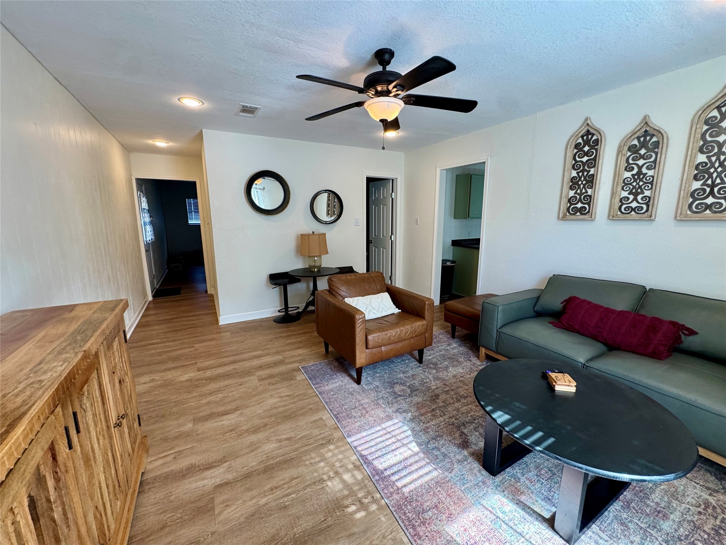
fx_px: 294
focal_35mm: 14
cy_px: 272
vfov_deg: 85.7
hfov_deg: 102.1
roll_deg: +0.4
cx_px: 363
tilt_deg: -12.2
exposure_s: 1/120
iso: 160
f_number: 2.2
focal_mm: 2.22
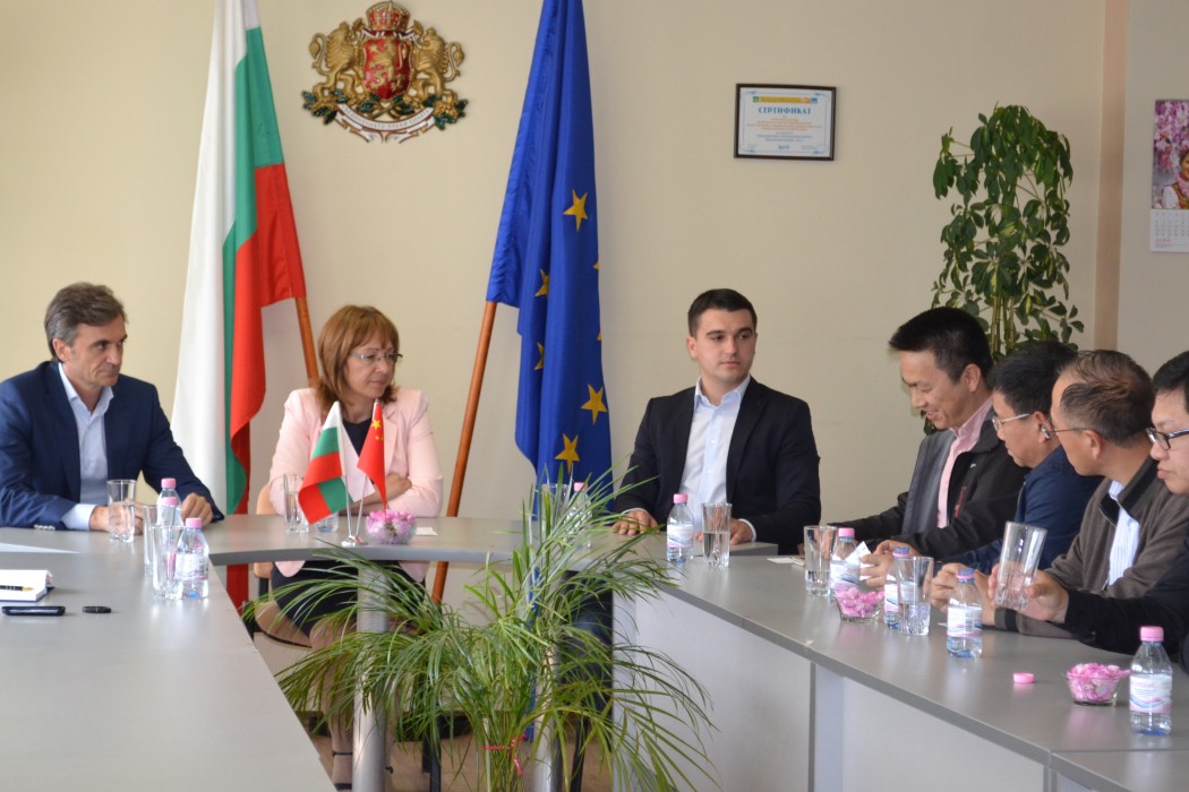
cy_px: 402
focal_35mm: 91
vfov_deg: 15.1
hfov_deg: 22.5
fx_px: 2990
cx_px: 570
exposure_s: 1/125
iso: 800
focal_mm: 55
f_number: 5.6
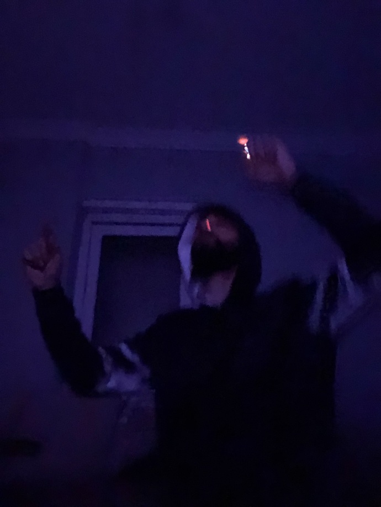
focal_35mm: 32
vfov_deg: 56.8
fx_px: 469
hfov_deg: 44.2
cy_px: 254
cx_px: 190
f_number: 2.2
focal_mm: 2.87
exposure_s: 1/15
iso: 2000
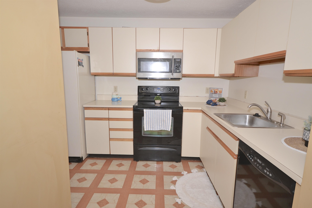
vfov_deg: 63.2
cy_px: 104
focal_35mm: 20
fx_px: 169
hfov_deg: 85.4
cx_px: 156
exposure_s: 1/60
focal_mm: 13
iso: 400
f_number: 5.6
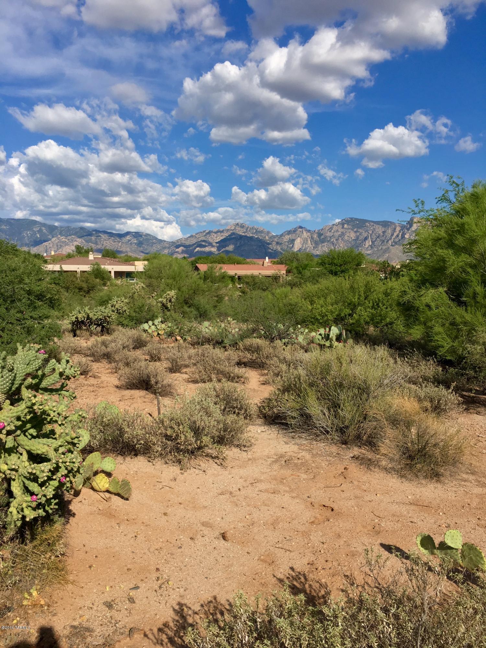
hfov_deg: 48.2
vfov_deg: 61.7
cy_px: 324
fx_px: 543
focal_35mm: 29
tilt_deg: -3.6
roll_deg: -0.4
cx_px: 243
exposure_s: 1/2024
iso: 25
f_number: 2.2
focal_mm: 4.15
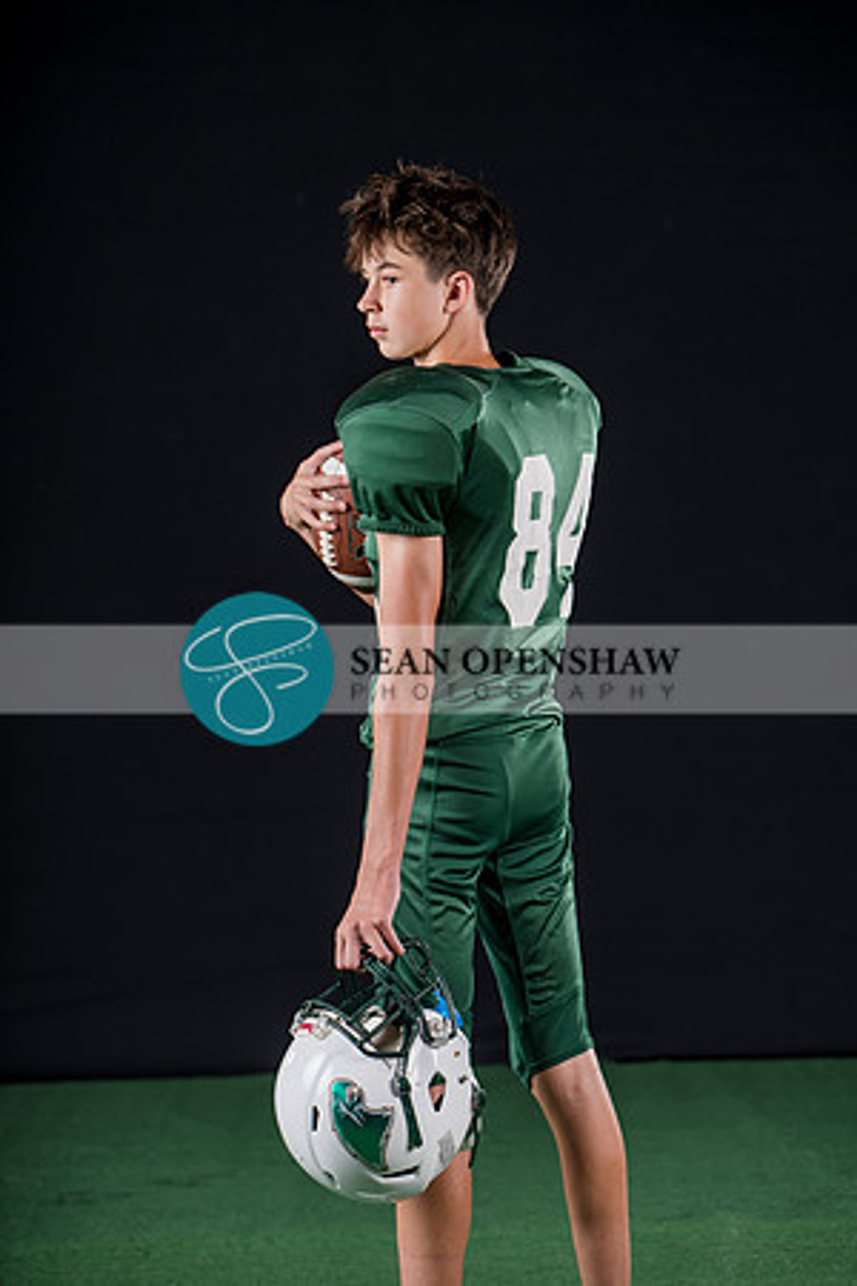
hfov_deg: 14.4
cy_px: 643
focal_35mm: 95
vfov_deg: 21.5
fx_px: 3392
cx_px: 428
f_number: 4
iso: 200
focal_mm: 95
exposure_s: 1/160
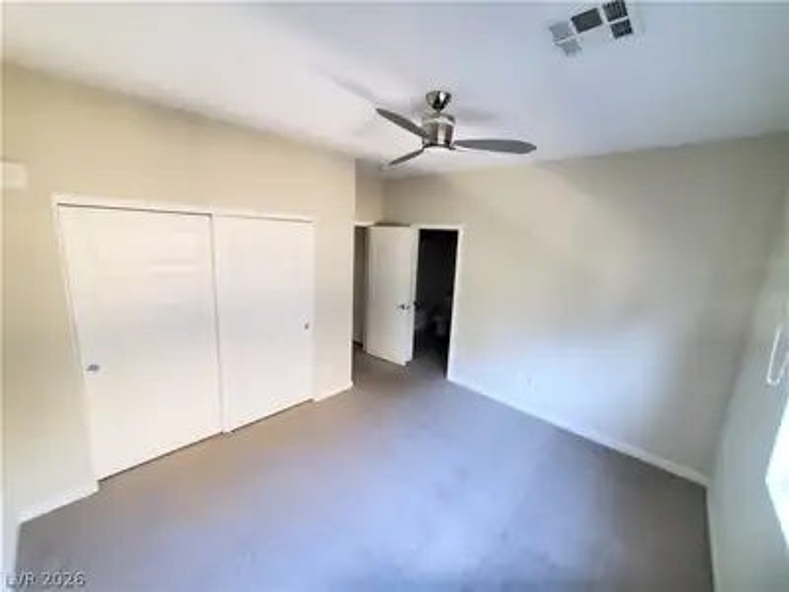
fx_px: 296
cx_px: 394
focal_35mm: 13
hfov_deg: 106.2
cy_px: 296
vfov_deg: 89.9
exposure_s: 1/30
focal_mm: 1.8
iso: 640
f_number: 2.2
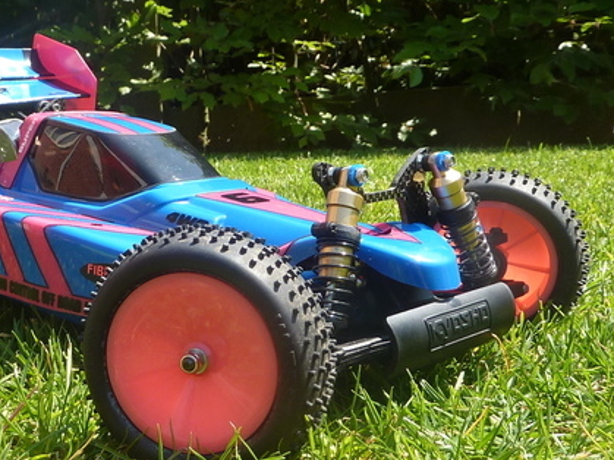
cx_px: 182
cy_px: 242
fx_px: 975
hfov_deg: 34.5
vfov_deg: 26.5
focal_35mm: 55
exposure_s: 1/250
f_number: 4
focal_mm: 4.1
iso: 80
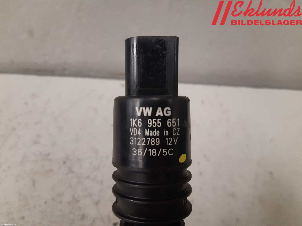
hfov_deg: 67.3
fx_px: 227
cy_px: 113
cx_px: 151
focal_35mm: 26
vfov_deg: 53.1
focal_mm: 3.93
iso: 160
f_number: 1.7
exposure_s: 1/50
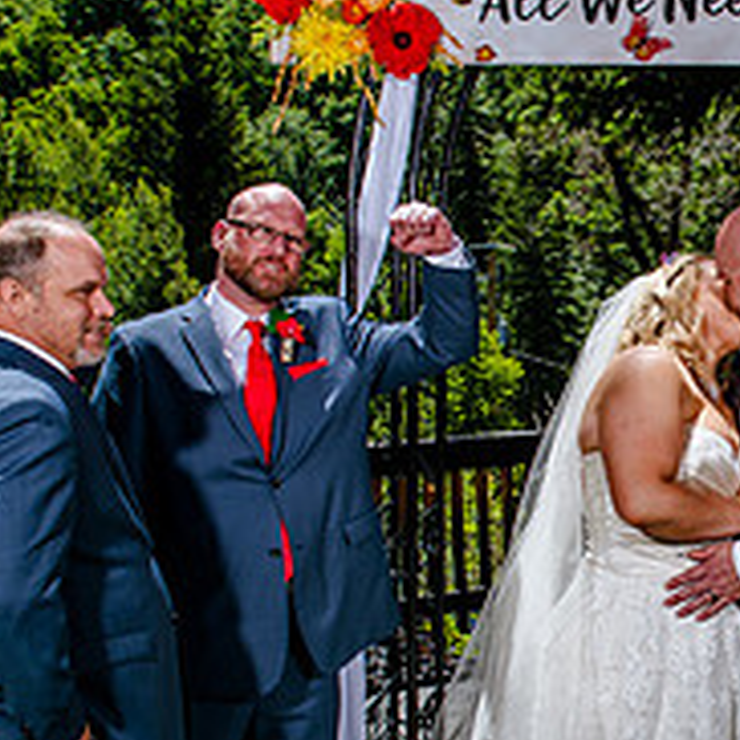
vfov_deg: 20.8
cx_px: 750
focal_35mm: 83
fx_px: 2007
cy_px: 495
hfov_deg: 20.2
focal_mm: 24
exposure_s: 1/400
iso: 160
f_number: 8
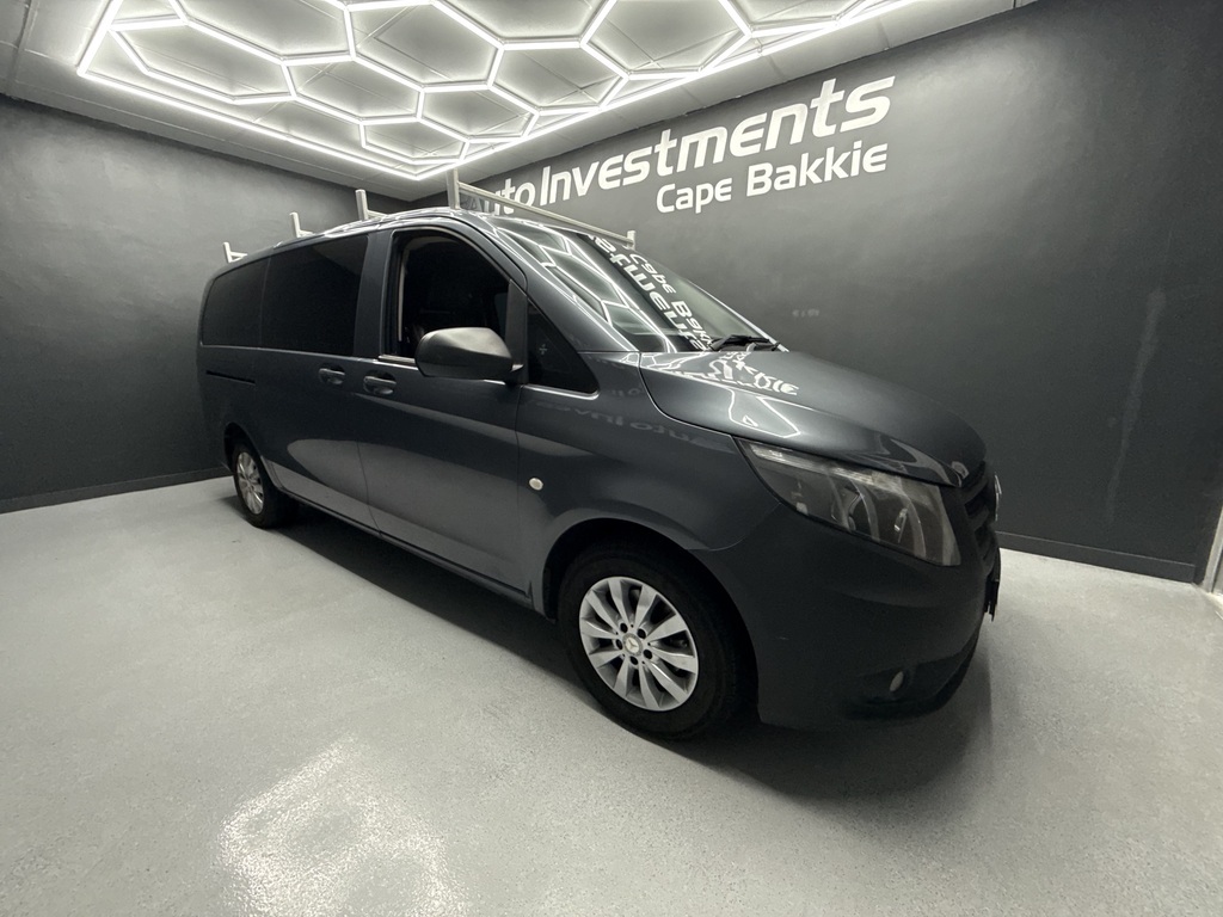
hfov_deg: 102.1
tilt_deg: -11.8
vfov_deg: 85.7
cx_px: 612
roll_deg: -0.1
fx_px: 495
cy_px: 458
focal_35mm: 14
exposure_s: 1/100
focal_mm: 2.22
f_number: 2.2
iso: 400
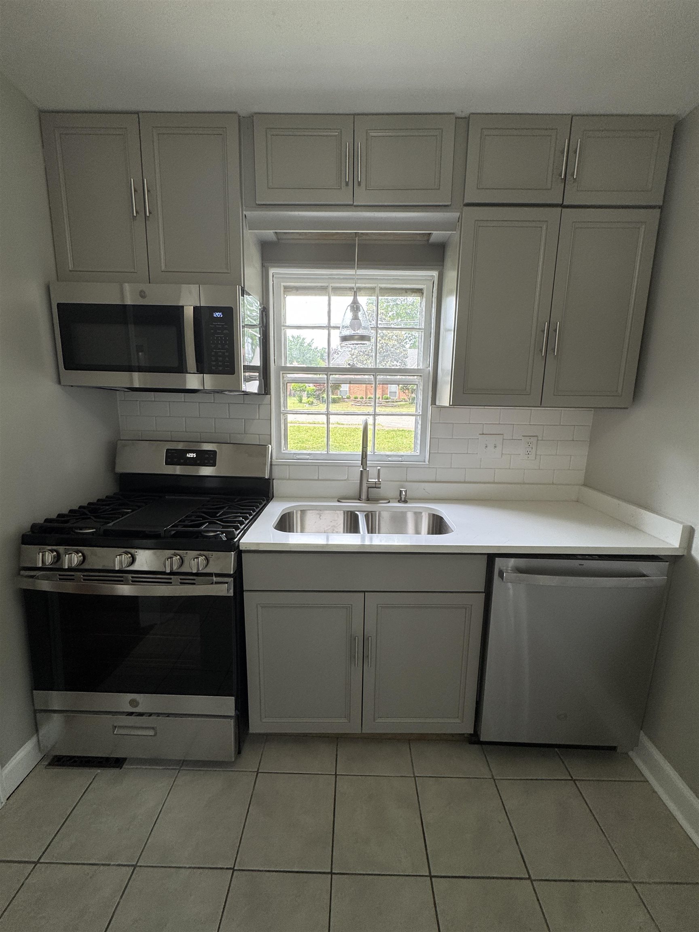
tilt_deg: -10.5
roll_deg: -0.5
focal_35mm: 14
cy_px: 466
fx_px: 377
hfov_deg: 85.7
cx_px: 350
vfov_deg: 102.1
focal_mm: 2.22
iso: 64
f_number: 2.2
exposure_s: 1/120
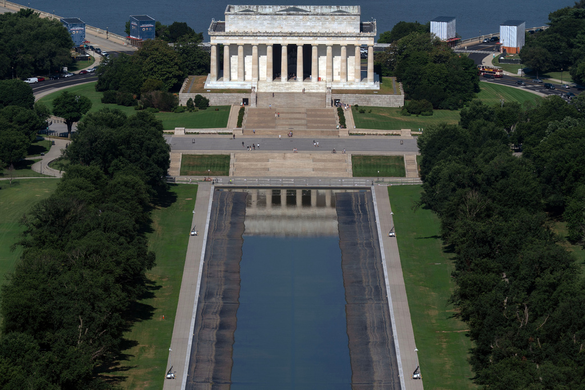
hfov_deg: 10.3
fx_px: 3249
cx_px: 292
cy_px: 195
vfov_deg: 6.9
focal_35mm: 200
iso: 100
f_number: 6.3
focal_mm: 200
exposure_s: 1/1000
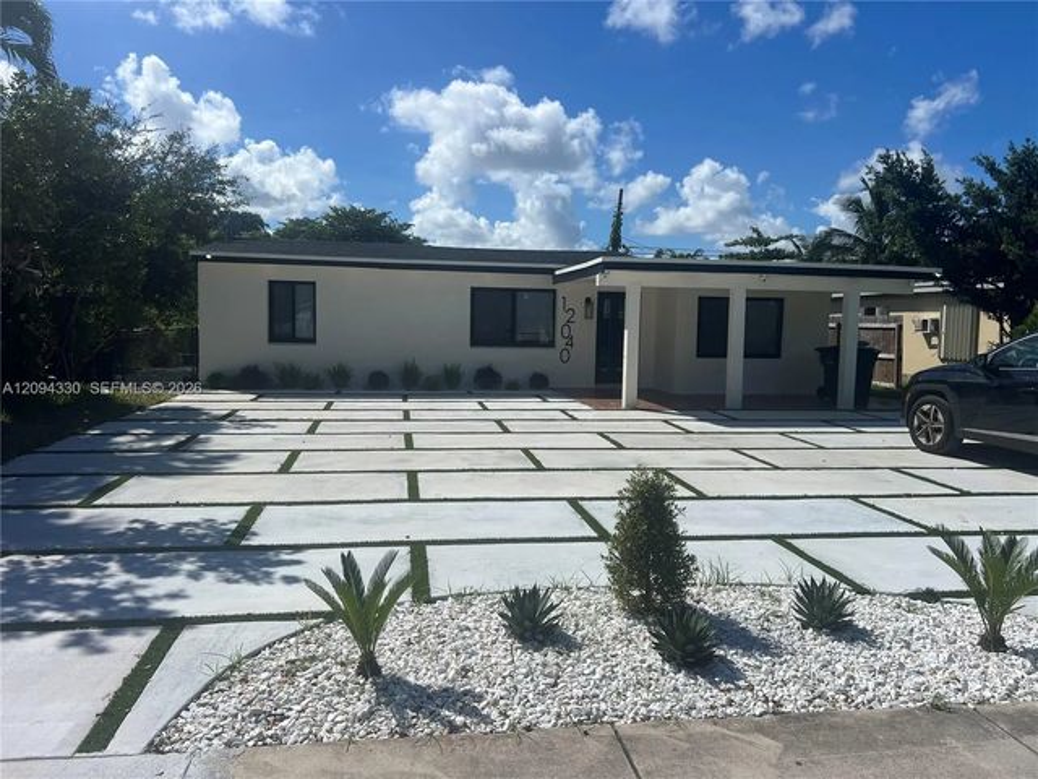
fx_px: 780
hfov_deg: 67.3
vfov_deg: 53.1
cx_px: 519
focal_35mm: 26
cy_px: 390
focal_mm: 5.7
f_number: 1.5
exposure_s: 1/11364
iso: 50
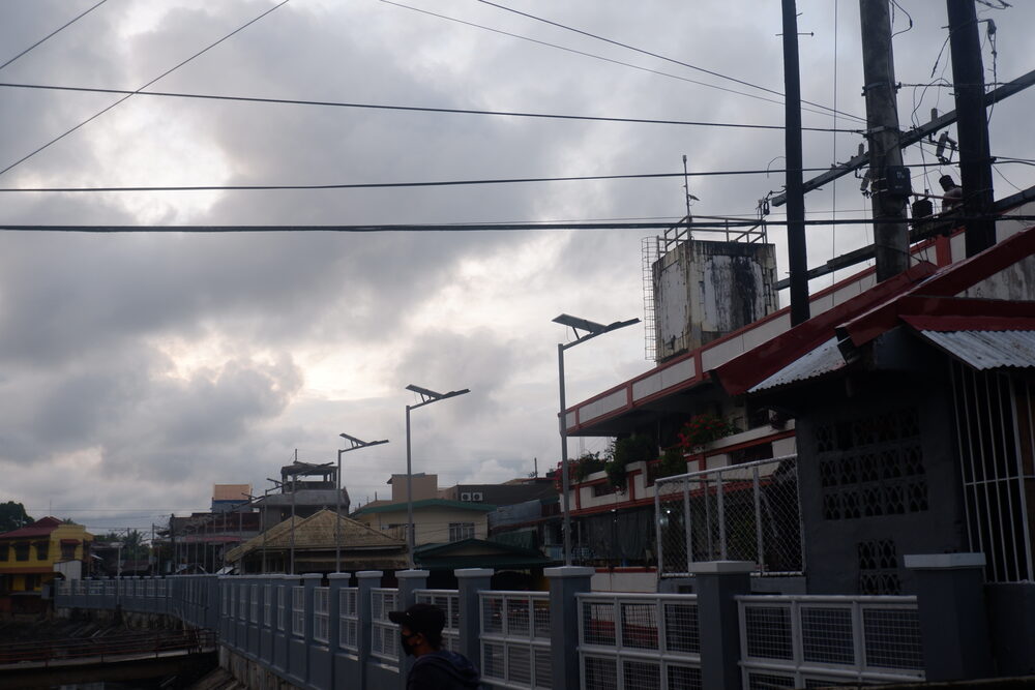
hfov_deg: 49.5
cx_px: 518
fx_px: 1121
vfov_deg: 34.2
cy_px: 345
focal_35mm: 39
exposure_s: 1/105
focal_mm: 26.4
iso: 200
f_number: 4.4
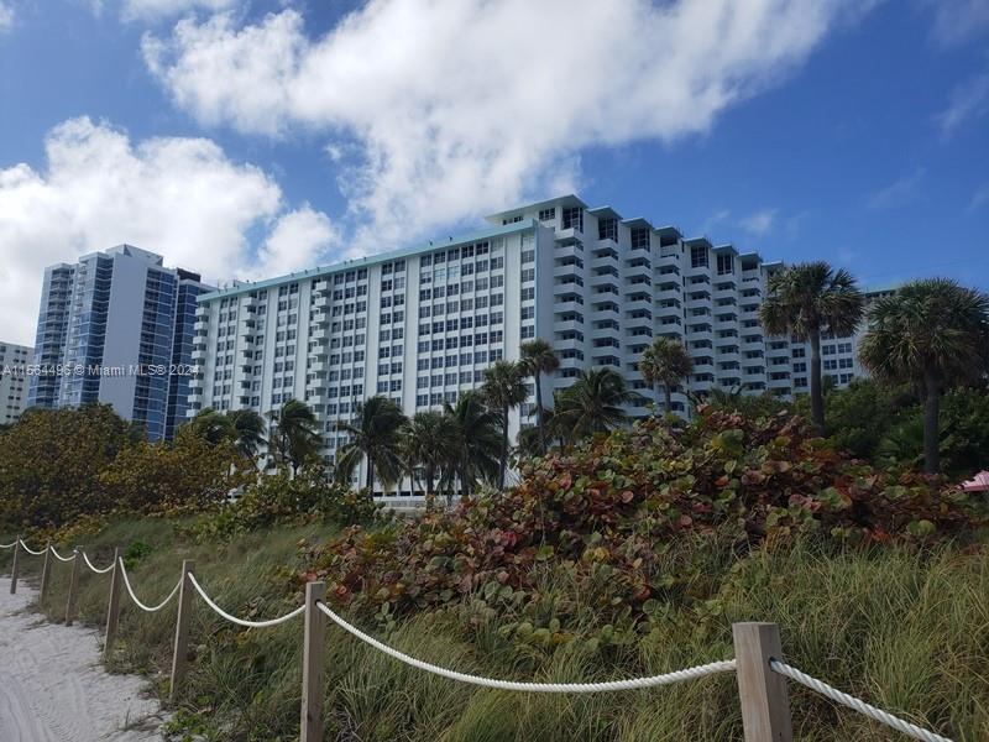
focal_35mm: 26
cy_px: 371
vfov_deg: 53.1
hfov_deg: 67.3
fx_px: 743
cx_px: 494
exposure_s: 1/2655
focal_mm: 4.3
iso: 50
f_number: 2.4
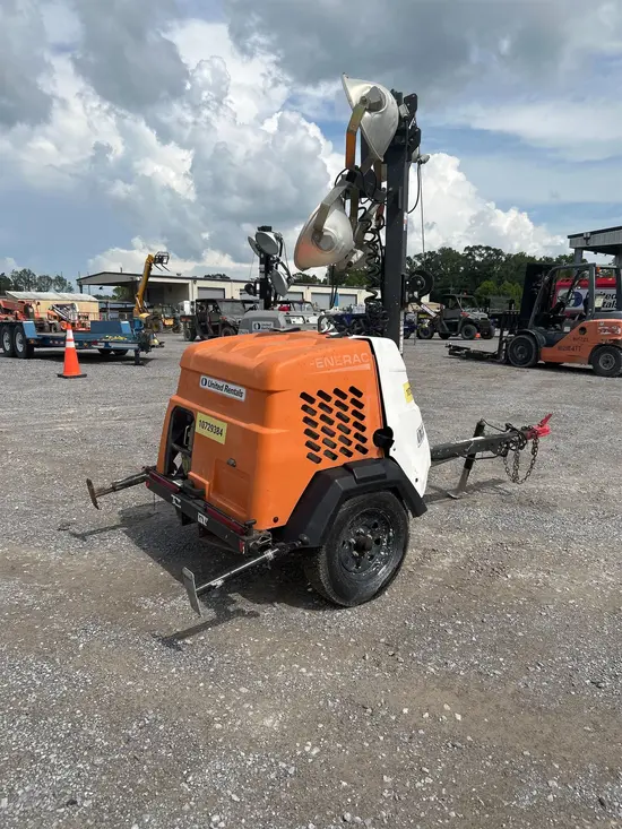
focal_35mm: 26
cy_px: 414
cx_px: 311
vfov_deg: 67.3
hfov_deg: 53.1
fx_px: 623
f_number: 1.5
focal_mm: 5.7
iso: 50
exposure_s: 1/6211
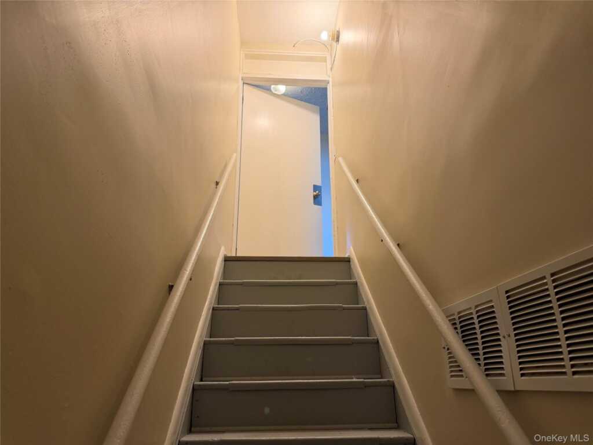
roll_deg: -0.5
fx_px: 411
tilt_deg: +21.0
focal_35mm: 24
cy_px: 222
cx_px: 296
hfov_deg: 71.6
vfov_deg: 56.8
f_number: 1.78
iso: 250
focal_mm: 6.76
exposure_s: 1/60
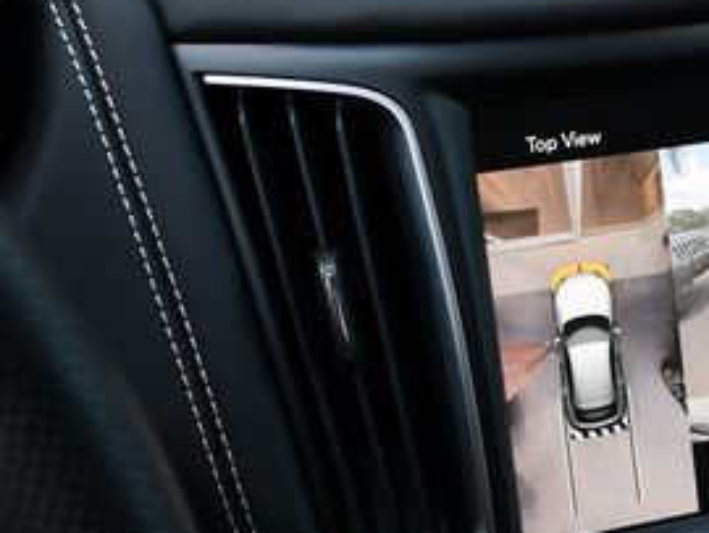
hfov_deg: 23.4
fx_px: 1681
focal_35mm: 82
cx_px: 588
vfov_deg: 18.0
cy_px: 210
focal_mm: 18
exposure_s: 1/250
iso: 400
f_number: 4
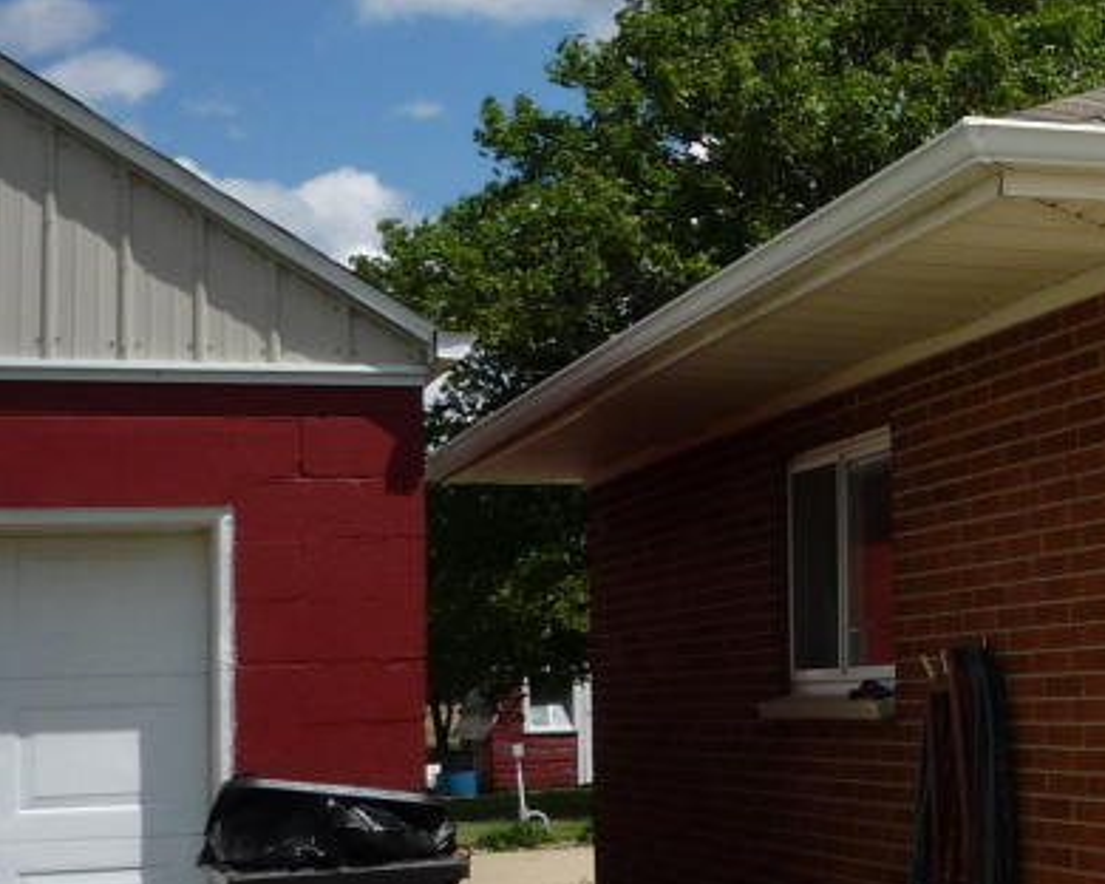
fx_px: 2682
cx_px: 1448
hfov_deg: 21.1
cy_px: 450
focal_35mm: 82
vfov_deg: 18.7
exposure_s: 1/500
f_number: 5.6
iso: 100
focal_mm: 5.2
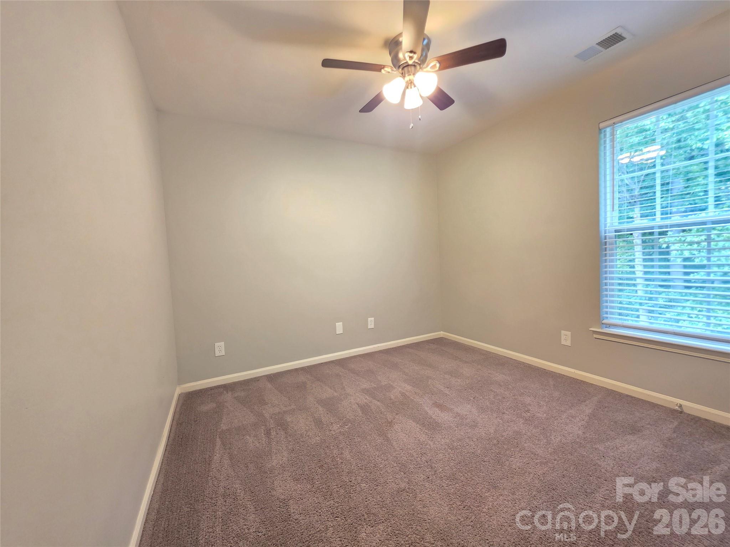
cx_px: 365
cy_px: 274
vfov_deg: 89.9
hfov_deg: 106.2
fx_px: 274
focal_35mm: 13
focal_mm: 2.2
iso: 400
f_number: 1.9
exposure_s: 1/60
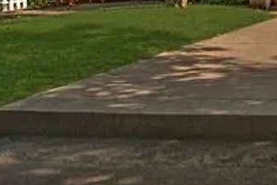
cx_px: 414
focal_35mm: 47
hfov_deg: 28.1
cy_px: -31
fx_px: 362
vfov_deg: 25.9
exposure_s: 1/200
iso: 100
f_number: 5.6
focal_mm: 10
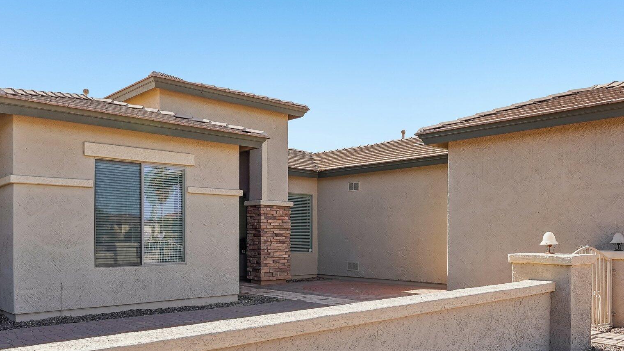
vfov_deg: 37.3
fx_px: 513
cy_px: 236
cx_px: 230
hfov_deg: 61.7
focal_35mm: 31
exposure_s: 1/500
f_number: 8
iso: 400
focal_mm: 22
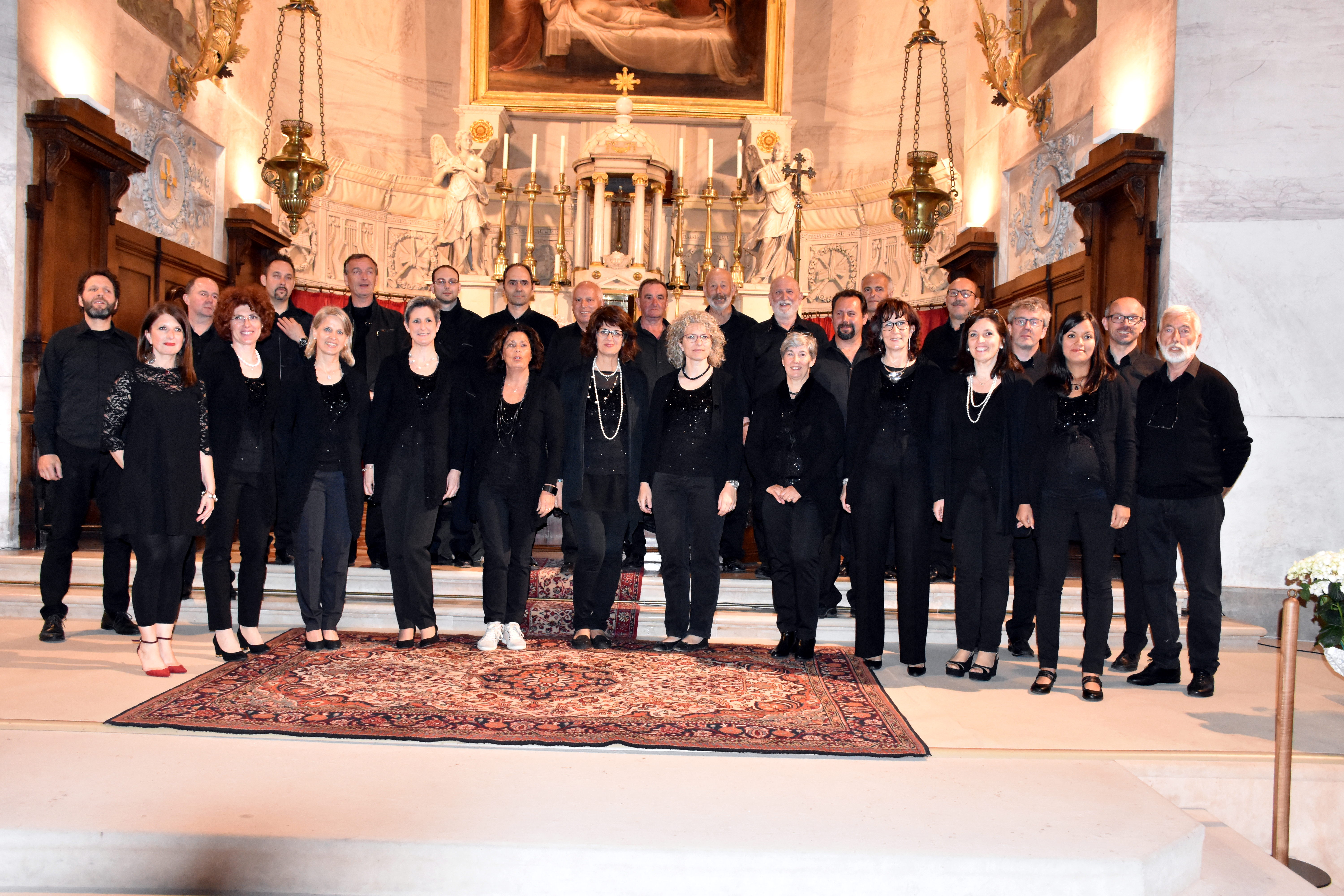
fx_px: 1232
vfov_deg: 40.0
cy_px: 448
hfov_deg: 57.2
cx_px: 672
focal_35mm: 33
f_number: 5.6
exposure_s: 1/60
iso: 4500
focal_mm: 22
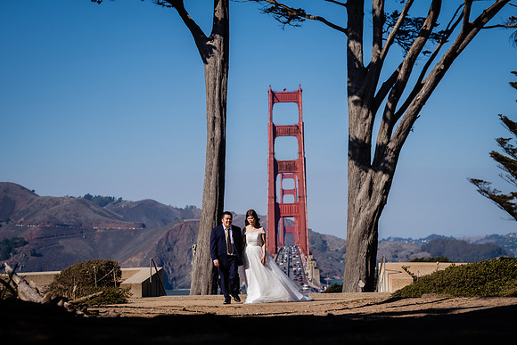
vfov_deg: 16.3
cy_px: 172
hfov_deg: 24.2
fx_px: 1207
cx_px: 258
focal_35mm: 84
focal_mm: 56
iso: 160
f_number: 2.8
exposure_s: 1/5000
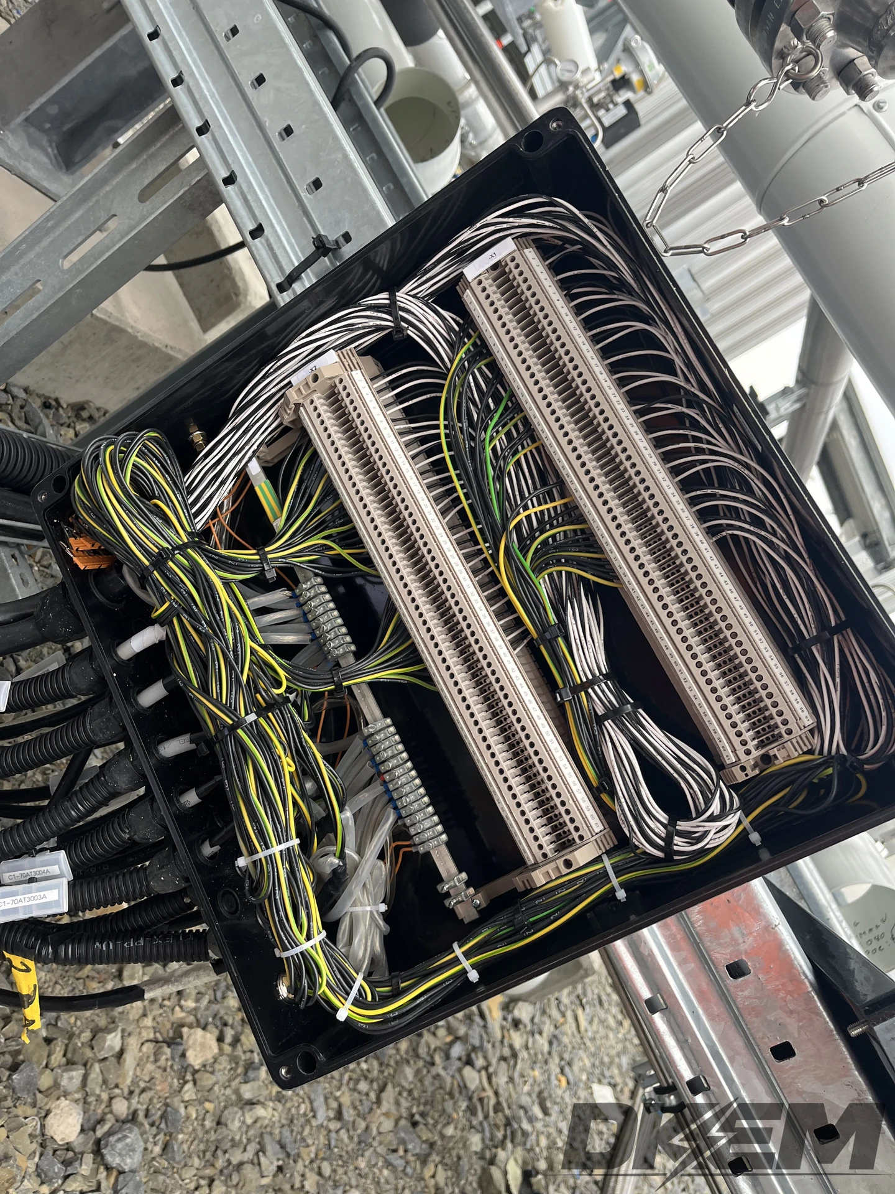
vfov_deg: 67.3
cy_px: 597
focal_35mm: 26
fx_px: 896
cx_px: 448
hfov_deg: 53.1
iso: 100
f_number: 1.6
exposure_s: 1/121
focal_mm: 5.1
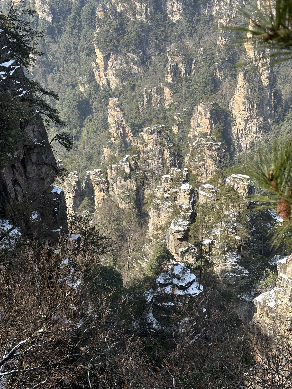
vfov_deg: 36.8
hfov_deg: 28.0
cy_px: 194
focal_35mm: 52
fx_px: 585
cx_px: 146
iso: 32
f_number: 1.6
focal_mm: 5.96
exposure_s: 1/1082
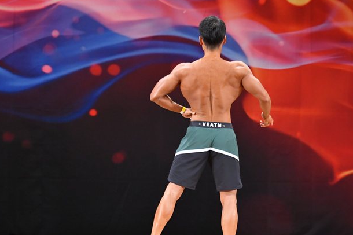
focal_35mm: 286
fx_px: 2803
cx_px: 199
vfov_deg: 4.8
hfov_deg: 7.2
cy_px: 132
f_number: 5.6
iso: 3200
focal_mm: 150
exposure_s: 1/400
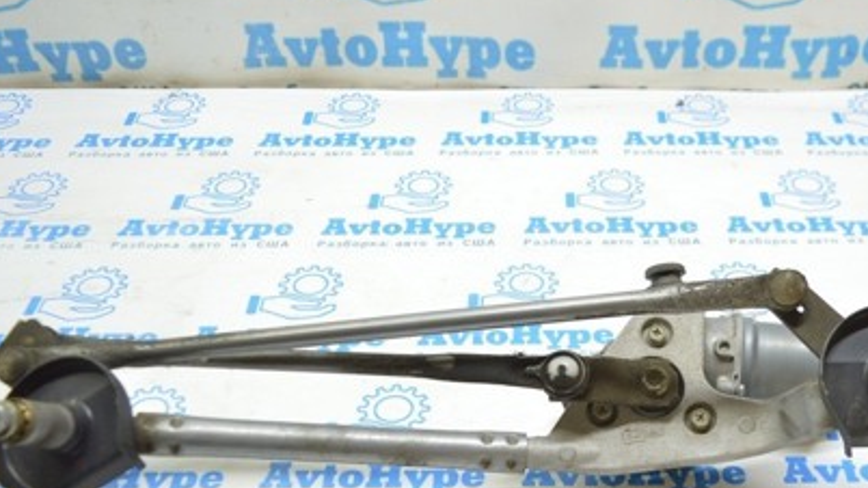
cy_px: 357
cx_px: 527
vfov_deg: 26.2
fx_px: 1036
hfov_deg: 45.2
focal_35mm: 45
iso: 400
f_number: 3.5
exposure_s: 1/40
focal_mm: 18
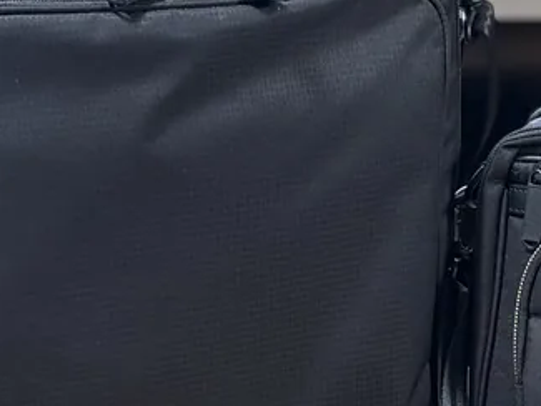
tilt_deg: -13.7
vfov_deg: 10.3
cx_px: 471
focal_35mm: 144
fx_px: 2251
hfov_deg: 13.6
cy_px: 169
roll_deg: +0.6
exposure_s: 1/51
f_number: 1.6
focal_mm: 5.96
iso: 160
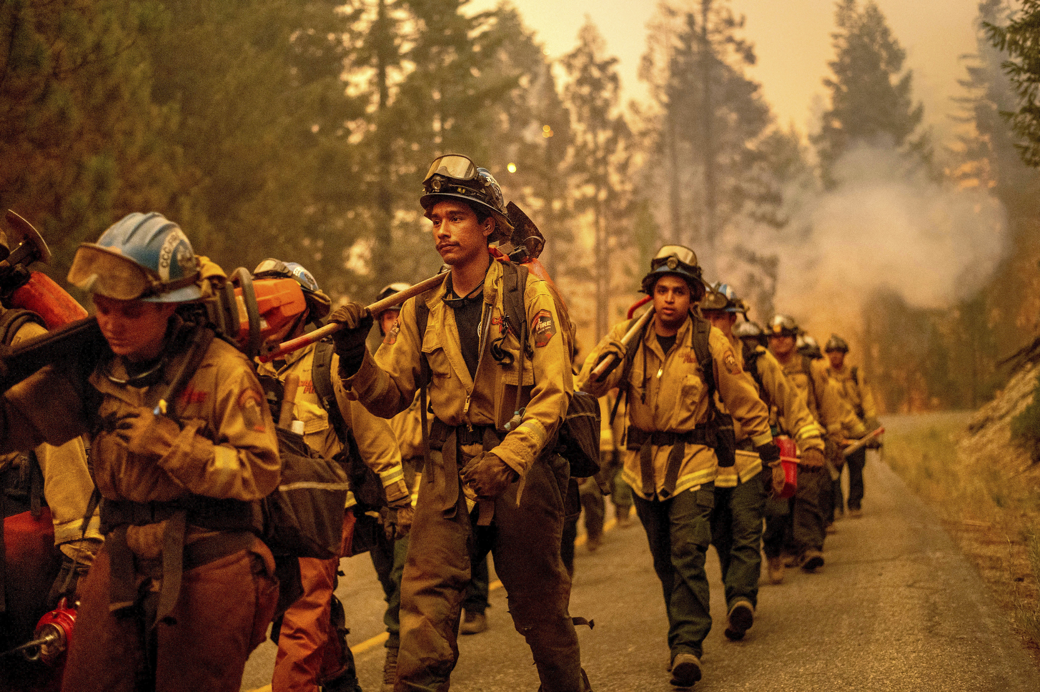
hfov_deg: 39.6
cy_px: 346
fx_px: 1443
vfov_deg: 27.0
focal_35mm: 50
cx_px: 520
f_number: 2
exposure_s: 1/350
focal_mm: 50
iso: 9000
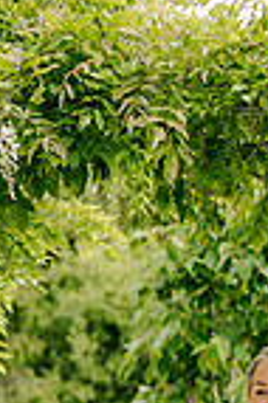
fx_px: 1231
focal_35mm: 110
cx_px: 322
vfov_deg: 17.9
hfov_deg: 12.1
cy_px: 451
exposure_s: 1/1000
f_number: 2
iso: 100
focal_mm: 35
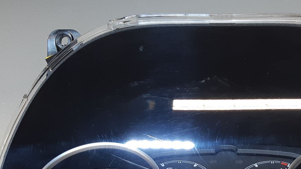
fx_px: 439
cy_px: 181
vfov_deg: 20.9
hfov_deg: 36.7
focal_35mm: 55
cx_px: 235
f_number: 1.7
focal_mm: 3.93
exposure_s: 1/50
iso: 50
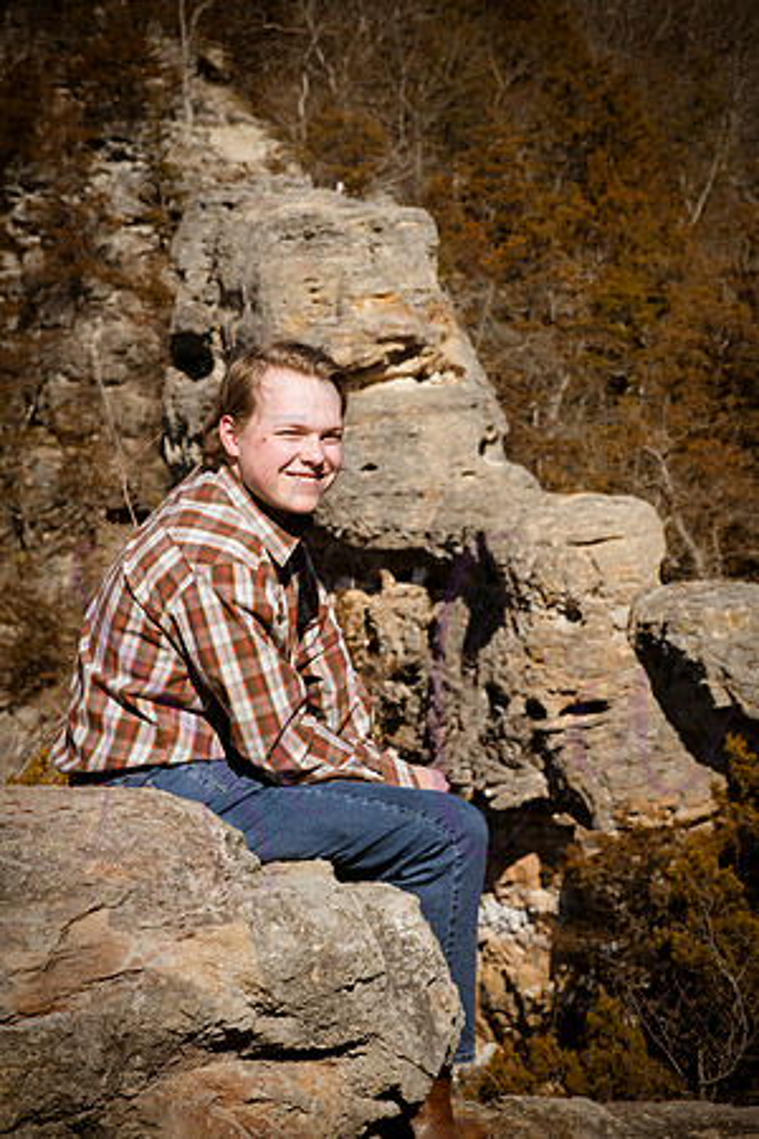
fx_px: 3953
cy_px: 570
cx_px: 380
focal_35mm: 125
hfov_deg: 11.0
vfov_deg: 16.4
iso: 800
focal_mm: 125
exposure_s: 1/1000
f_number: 18
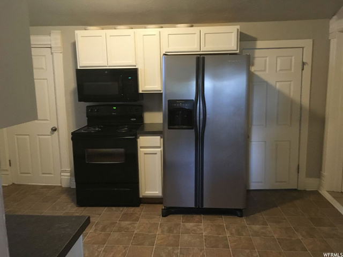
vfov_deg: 48.2
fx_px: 287
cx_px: 172
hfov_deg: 61.7
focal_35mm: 29
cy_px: 128
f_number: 2.2
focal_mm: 4.15
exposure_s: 1/15
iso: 250
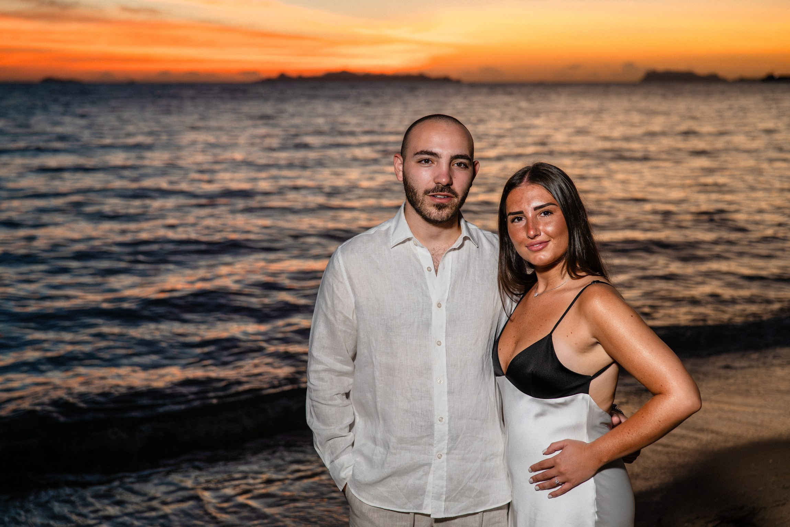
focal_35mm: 50
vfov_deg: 26.9
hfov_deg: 39.4
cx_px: 395
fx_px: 1102
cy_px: 264
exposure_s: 1/320
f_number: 3.2
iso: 2500
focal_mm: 50
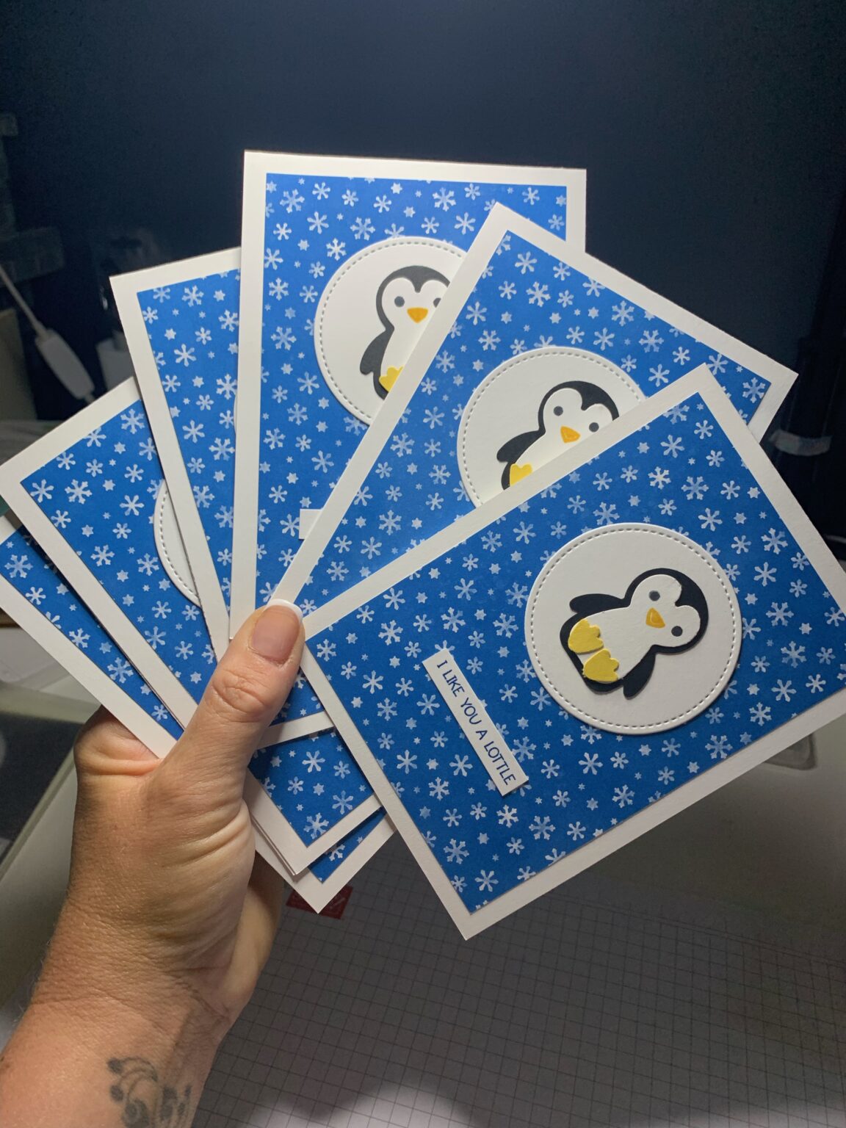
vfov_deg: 67.3
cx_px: 423
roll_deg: -1.6
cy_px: 564
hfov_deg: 53.1
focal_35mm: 26
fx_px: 847
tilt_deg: -28.6
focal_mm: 4.25
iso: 64
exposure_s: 1/121
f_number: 1.8
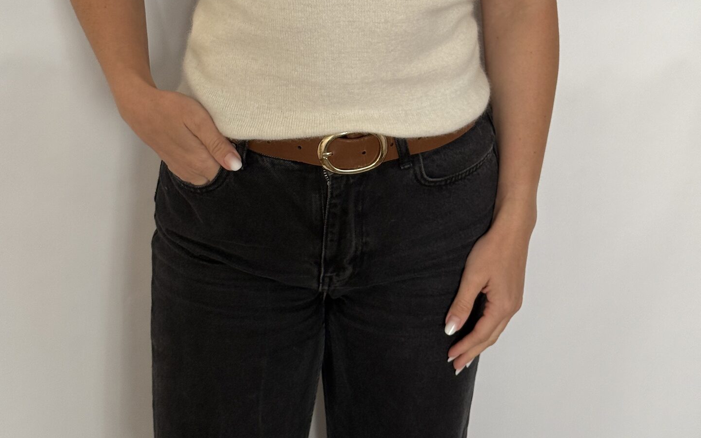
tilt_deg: -20.0
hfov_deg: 30.2
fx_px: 1299
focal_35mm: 68
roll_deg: -0.4
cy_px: 96
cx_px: 350
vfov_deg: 19.0
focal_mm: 6.76
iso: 100
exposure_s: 1/106
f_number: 1.78
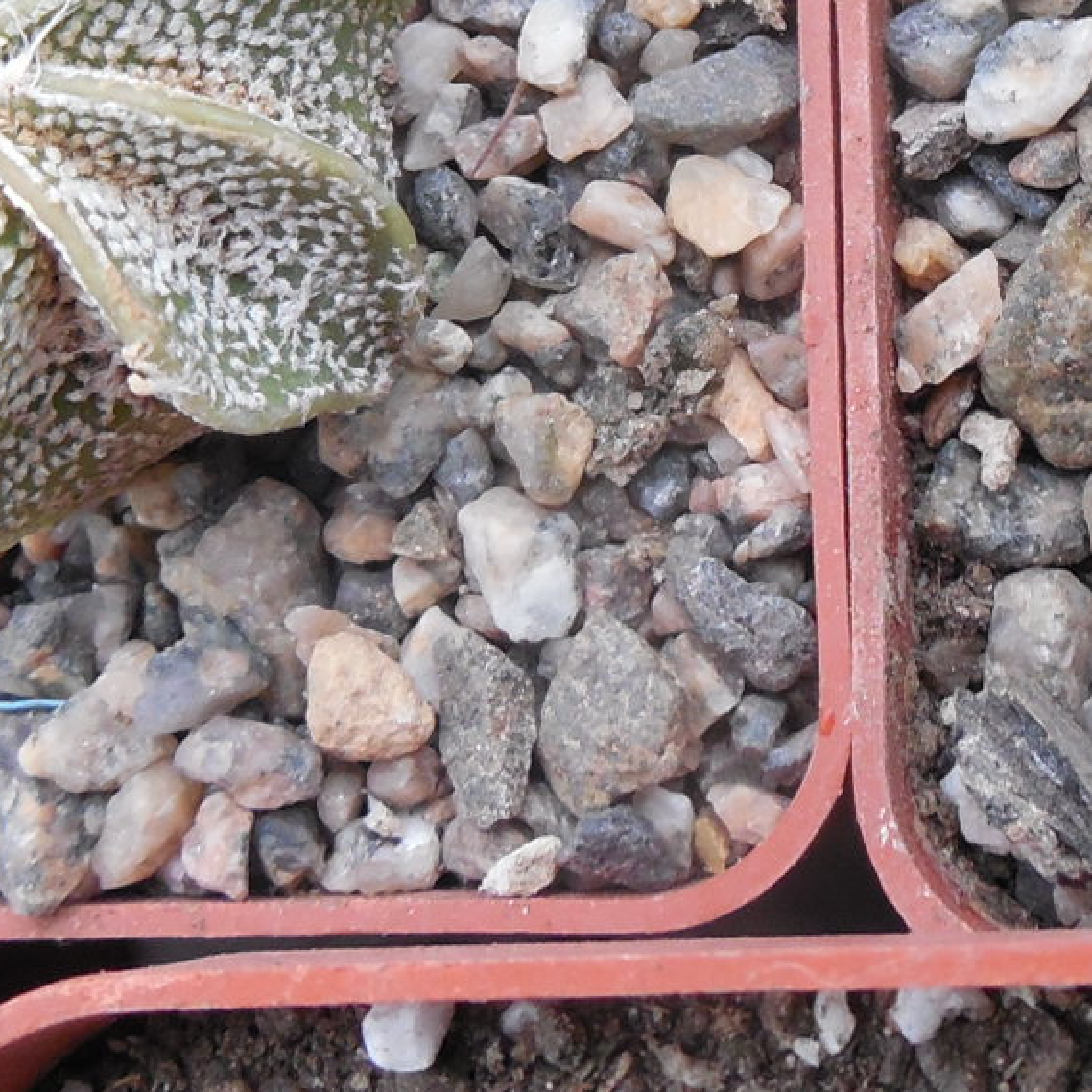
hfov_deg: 22.3
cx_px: 775
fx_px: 2748
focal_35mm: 77
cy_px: 121
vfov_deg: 22.0
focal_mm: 5.6
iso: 400
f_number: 3.6
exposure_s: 1/30
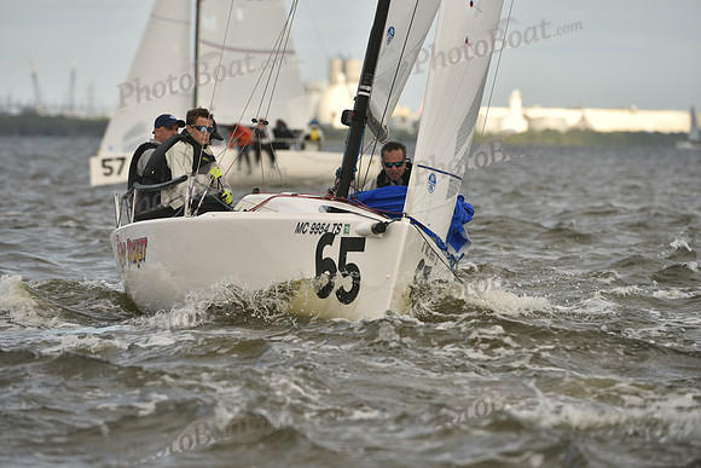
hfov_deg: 5.4
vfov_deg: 3.6
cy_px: 234
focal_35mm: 380
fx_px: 7401
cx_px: 350
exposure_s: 1/1000
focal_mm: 380
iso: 320
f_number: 7.1
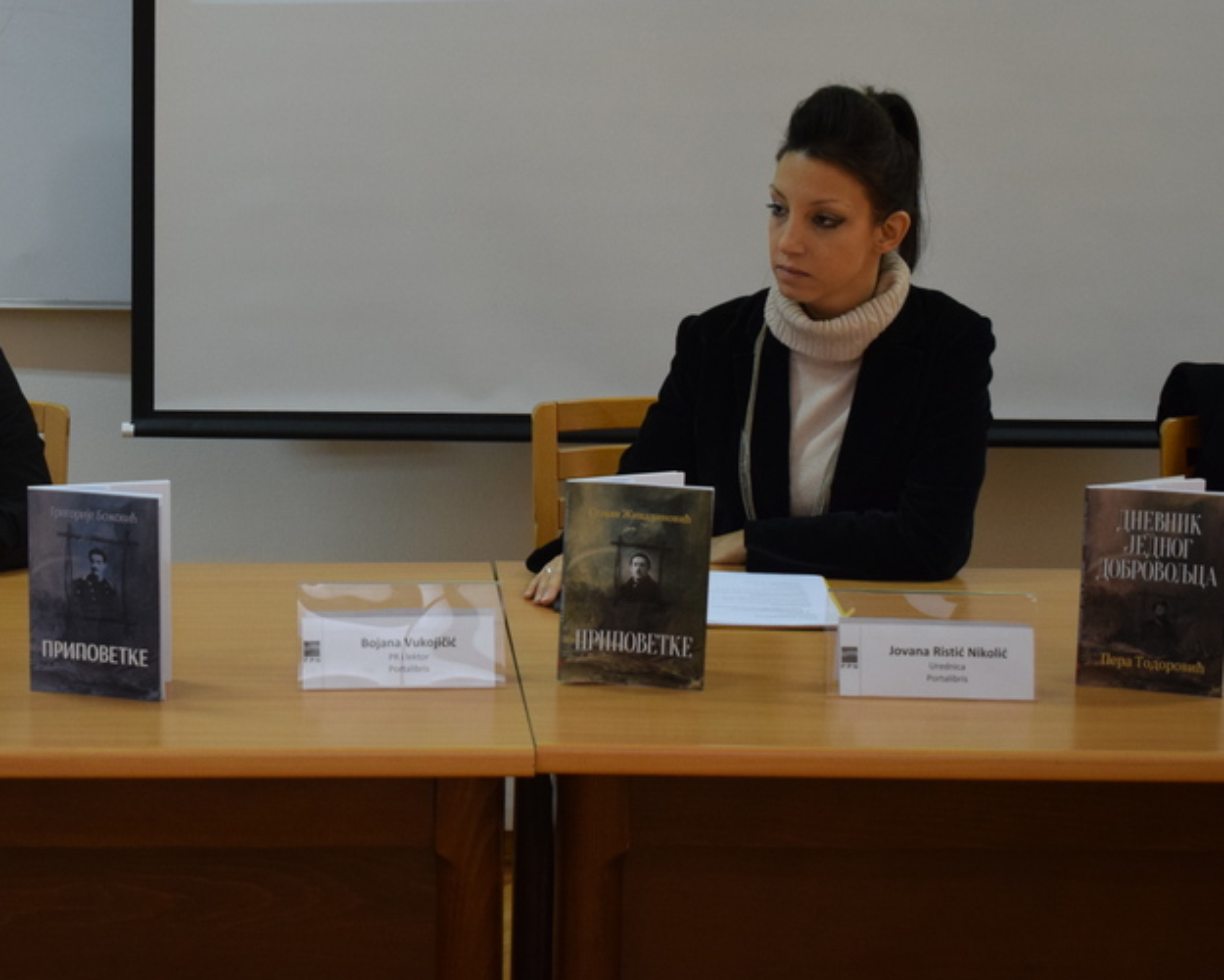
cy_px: 344
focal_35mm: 81
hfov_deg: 23.5
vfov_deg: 19.0
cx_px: 372
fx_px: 2926
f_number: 4.5
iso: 1100
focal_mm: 35
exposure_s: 1/60
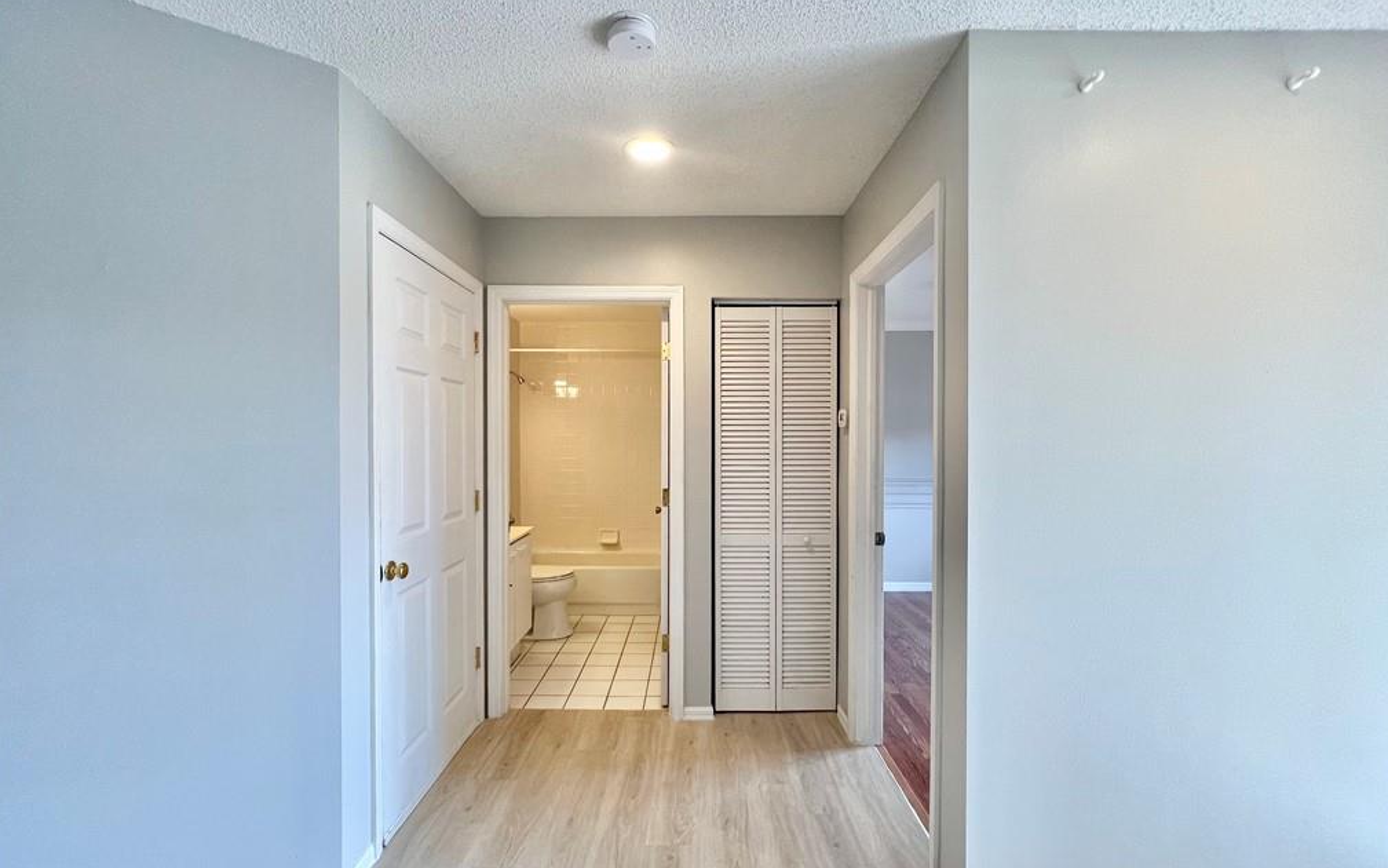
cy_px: 451
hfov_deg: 105.3
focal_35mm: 14
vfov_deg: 78.6
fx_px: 530
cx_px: 694
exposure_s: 1/120
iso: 80
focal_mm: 1.57
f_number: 1.8
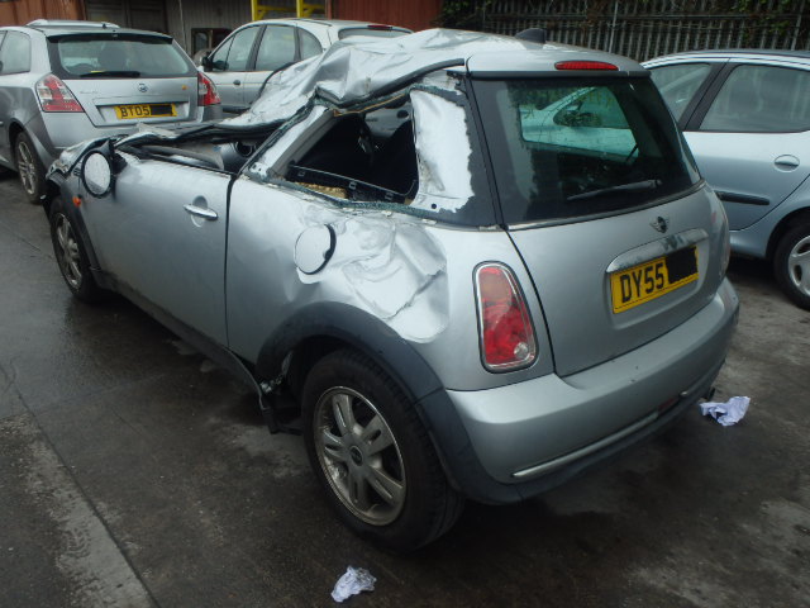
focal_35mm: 28
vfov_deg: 49.7
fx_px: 655
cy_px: 304
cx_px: 405
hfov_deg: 63.4
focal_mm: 5
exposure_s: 1/160
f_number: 3.9
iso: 125
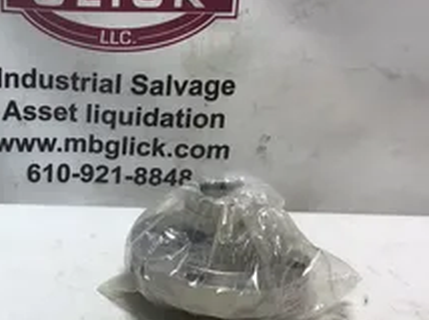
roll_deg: -0.6
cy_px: 180
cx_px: 60
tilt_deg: -23.6
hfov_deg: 32.0
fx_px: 718
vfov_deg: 25.2
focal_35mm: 58
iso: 25
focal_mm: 3.3
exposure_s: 1/150
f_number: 2.4
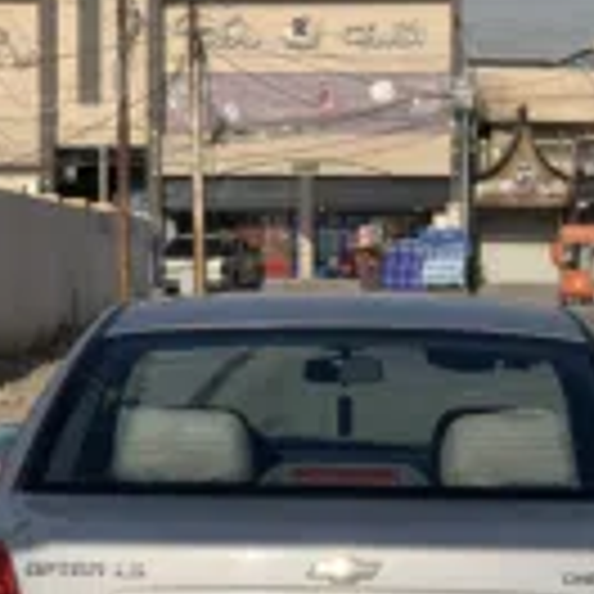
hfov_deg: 12.6
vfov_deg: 12.5
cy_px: 396
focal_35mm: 139
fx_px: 2699
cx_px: 346
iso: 16
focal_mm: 6
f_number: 2.4
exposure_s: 1/1776
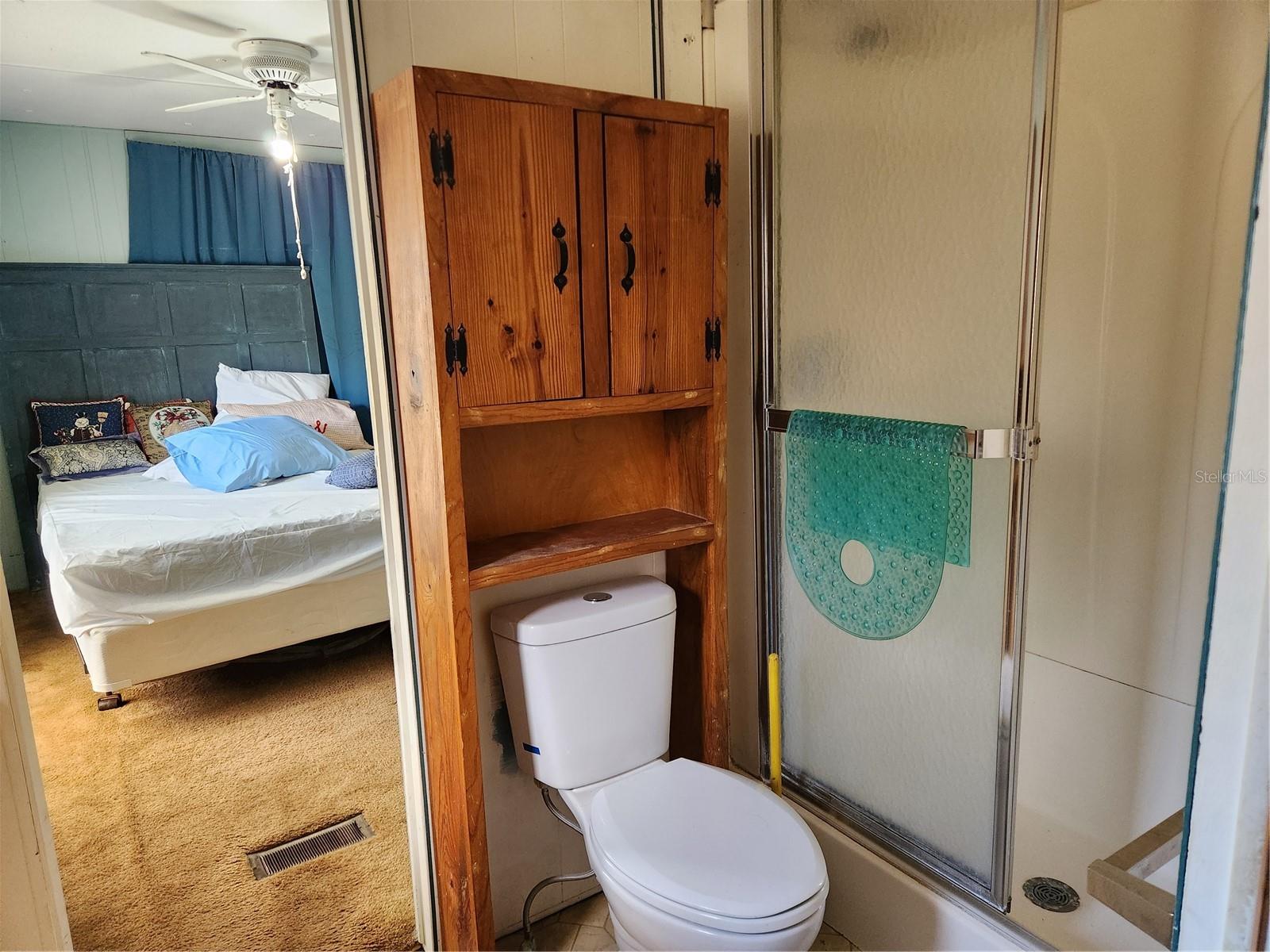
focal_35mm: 23
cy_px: 476
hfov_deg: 73.9
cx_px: 635
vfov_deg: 58.9
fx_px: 844
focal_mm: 5.4
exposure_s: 1/120
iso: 800
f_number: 1.8
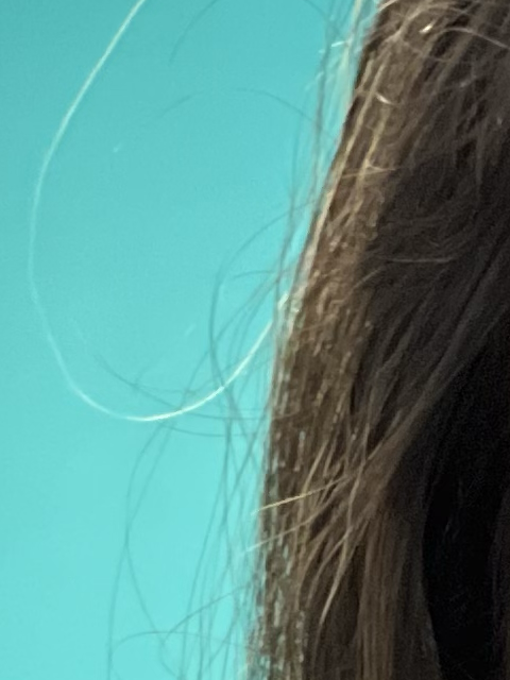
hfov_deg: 3.1
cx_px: 493
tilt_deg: +5.6
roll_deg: +0.3
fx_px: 9527
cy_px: 1528
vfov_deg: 4.0
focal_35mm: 485
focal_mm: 9
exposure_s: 1/30
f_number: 2.8
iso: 400
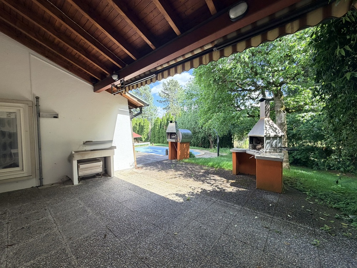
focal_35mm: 14
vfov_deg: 85.7
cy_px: 134
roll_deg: +1.4
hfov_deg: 102.1
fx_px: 144
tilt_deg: -1.3
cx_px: 178
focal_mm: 2.22
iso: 64
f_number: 2.2
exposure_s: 1/195
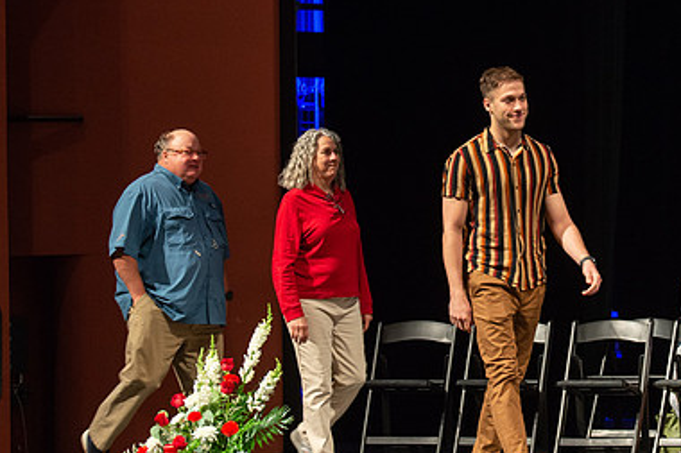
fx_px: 3479
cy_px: 218
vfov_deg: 7.5
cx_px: 517
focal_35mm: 184
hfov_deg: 11.2
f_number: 4
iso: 1600
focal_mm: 98
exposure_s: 1/100
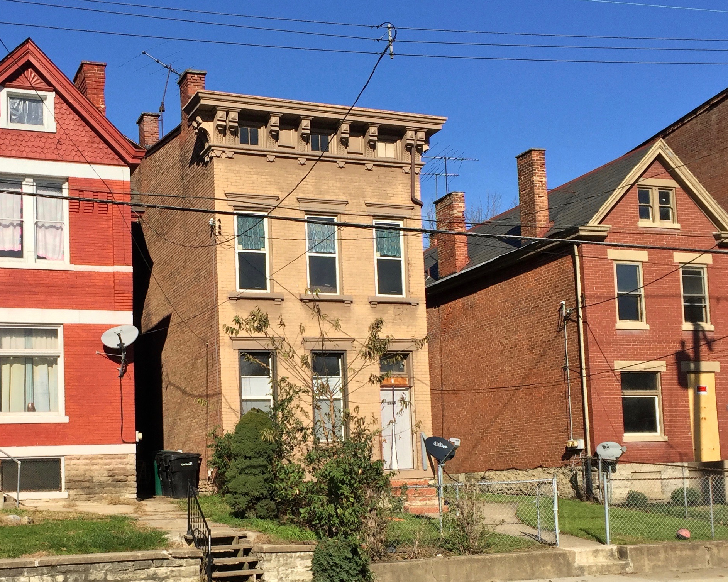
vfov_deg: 30.6
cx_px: 285
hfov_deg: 37.9
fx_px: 1056
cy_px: 390
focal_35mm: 49
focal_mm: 4.15
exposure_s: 1/2326
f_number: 2.2
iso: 32
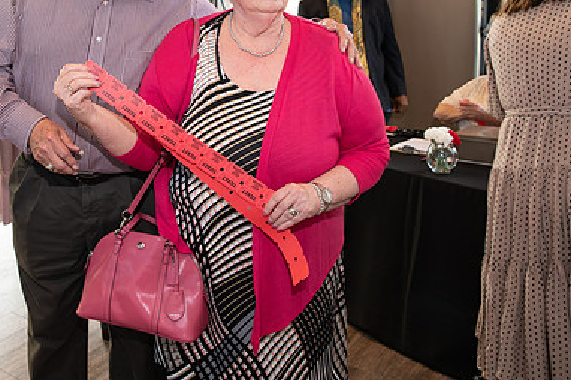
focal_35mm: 38
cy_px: 97
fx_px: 602
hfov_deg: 49.2
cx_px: 159
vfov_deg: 34.3
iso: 800
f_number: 3.5
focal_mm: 24
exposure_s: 1/200
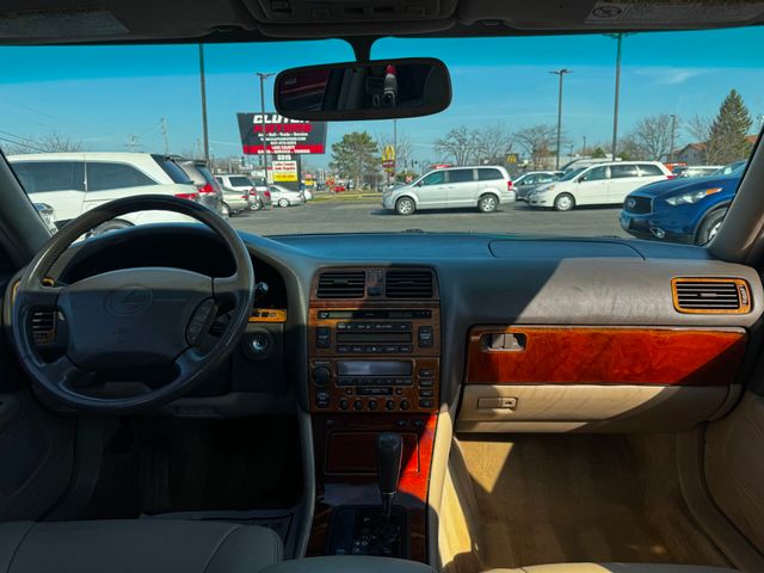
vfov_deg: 56.8
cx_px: 382
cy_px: 286
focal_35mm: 24
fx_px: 530
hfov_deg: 71.6
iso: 80
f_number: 1.78
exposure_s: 1/1980
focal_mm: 6.76
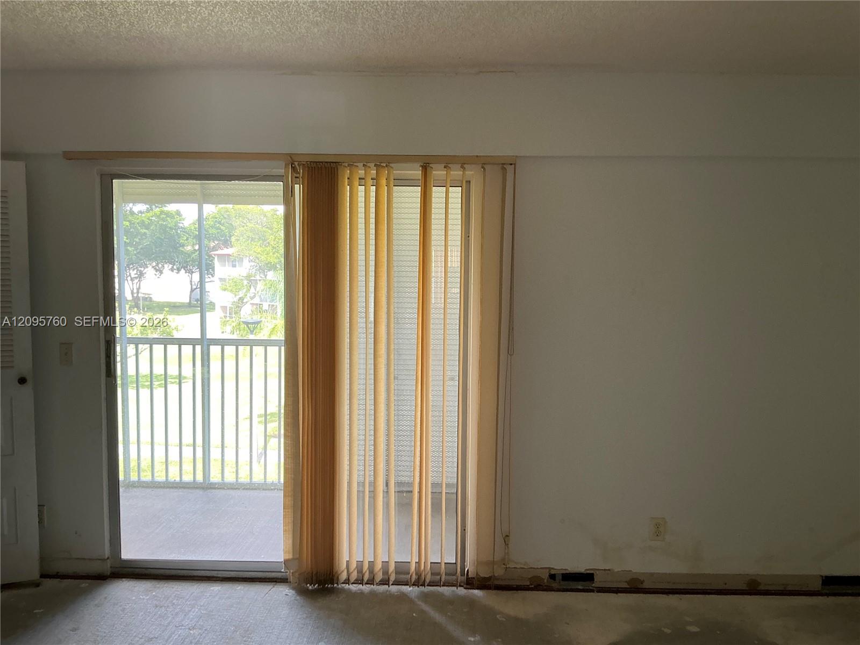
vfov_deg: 49.7
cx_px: 430
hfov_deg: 63.4
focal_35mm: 28
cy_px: 322
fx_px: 696
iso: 40
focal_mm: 3
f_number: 1.8
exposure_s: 1/60
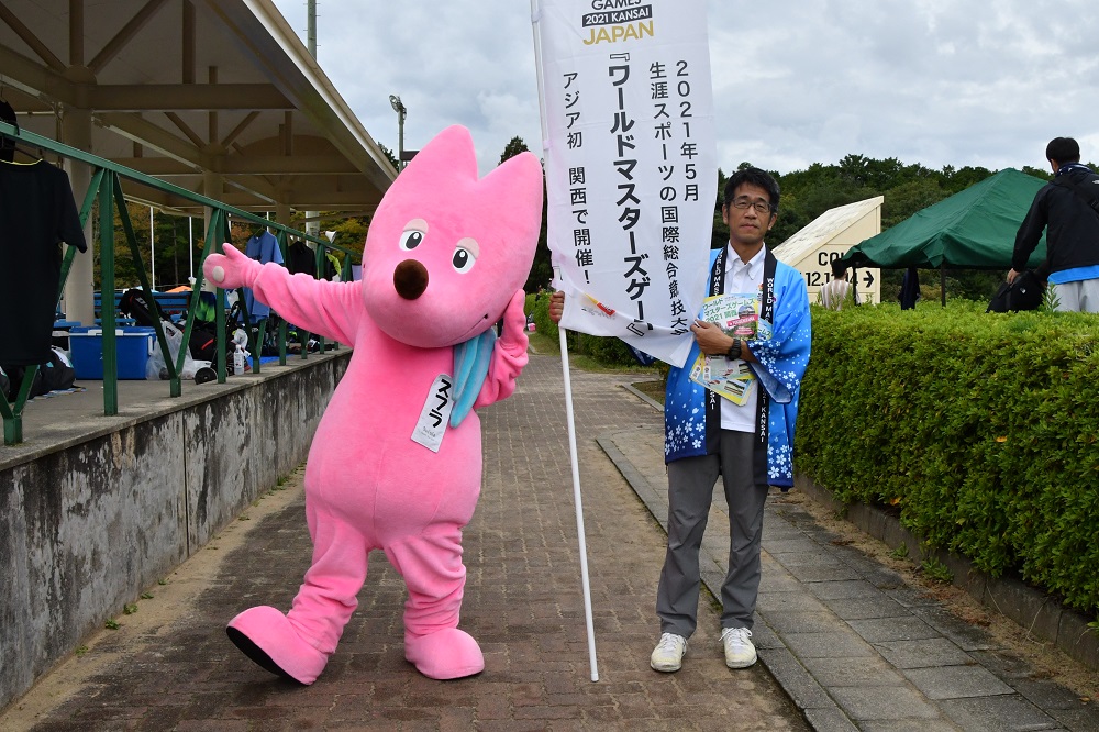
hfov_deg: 53.1
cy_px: 366
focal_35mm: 36
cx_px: 550
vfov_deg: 36.8
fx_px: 1099
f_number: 13
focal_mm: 18
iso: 1000
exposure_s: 1/640
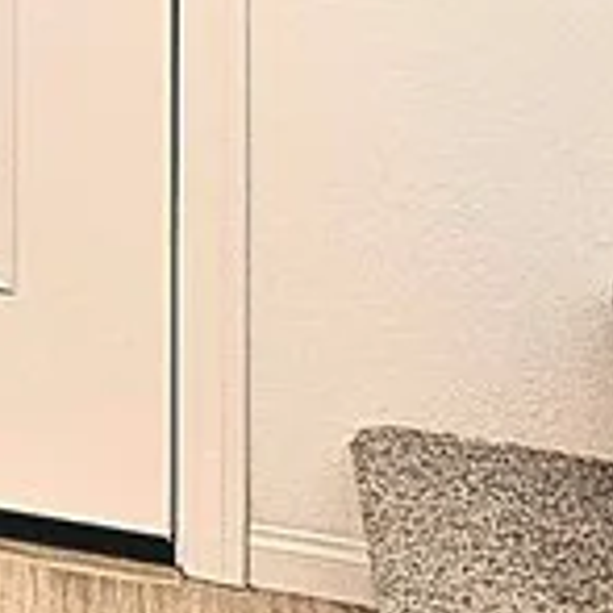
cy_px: -822
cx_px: -980
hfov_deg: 10.2
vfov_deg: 10.7
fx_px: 2845
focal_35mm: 142
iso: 100
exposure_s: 1/120
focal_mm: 6.3
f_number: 1.7
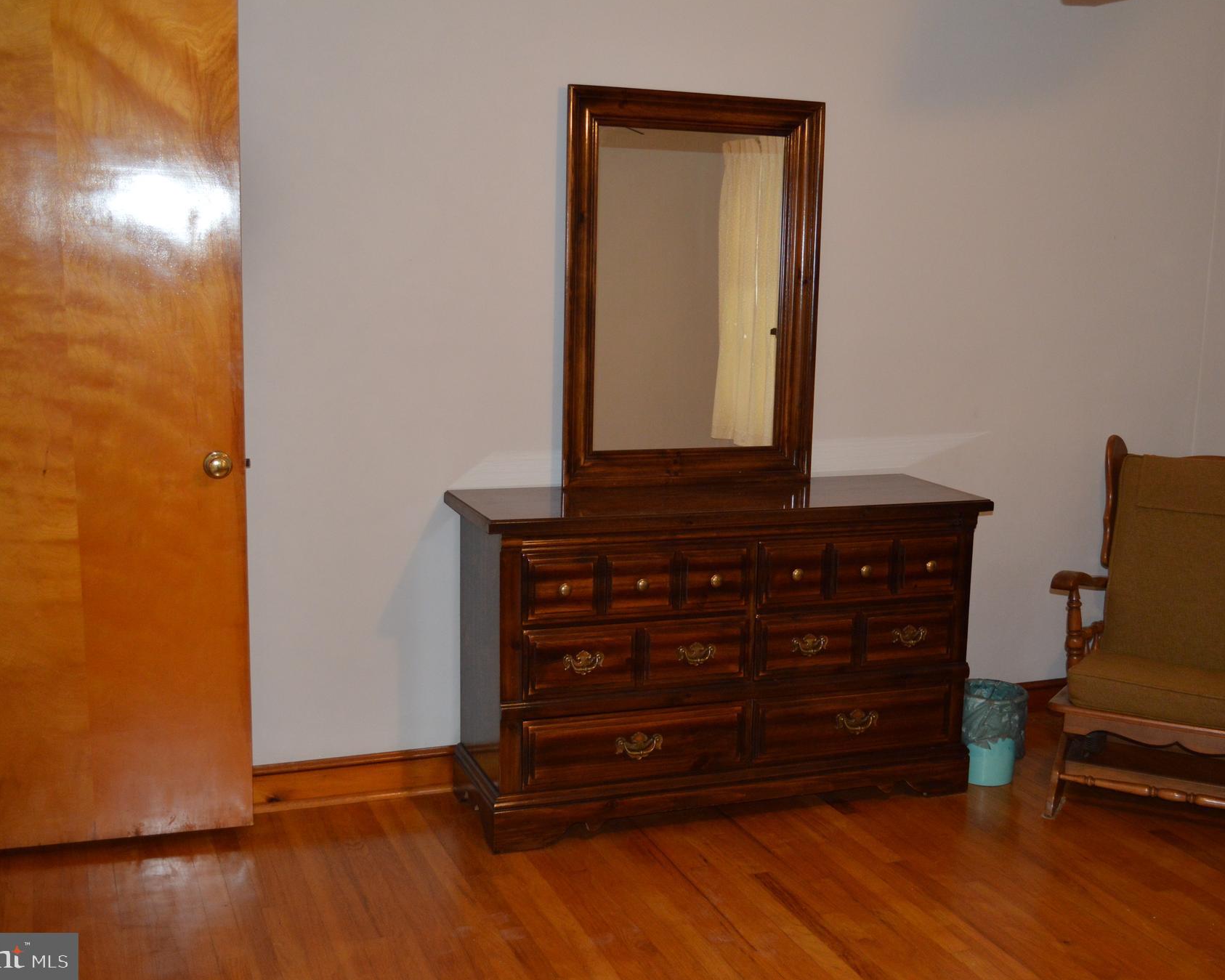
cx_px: 662
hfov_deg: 44.7
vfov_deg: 36.5
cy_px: 491
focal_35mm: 41
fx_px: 1487
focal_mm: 24
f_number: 4
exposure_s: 1/60
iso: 800
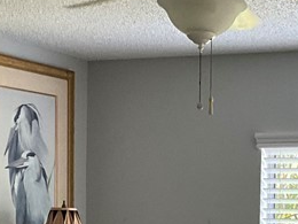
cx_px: 259
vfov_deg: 12.8
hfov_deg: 17.1
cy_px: 247
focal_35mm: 114
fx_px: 981
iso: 125
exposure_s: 1/60
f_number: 1.8
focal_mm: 3
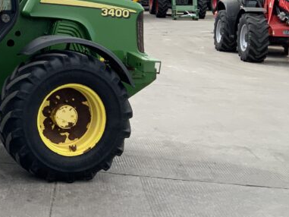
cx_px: -71
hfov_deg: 22.7
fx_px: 651
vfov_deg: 18.6
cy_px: 22
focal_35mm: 78
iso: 16
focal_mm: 3
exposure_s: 1/1311
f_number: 1.8
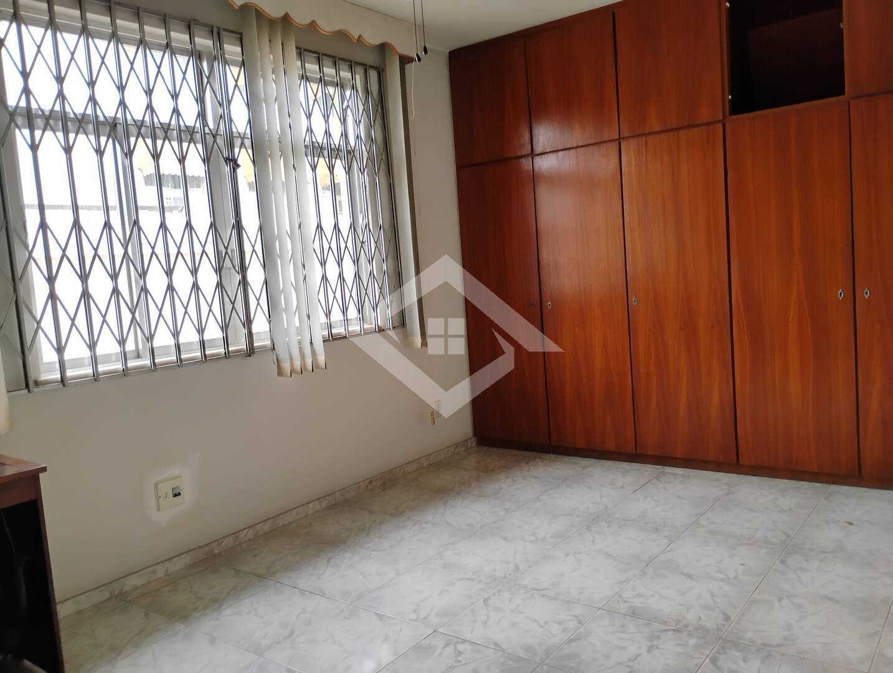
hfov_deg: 63.4
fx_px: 723
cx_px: 446
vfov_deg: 49.9
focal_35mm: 28
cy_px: 336
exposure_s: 1/60
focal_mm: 4.26
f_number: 1.8
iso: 463
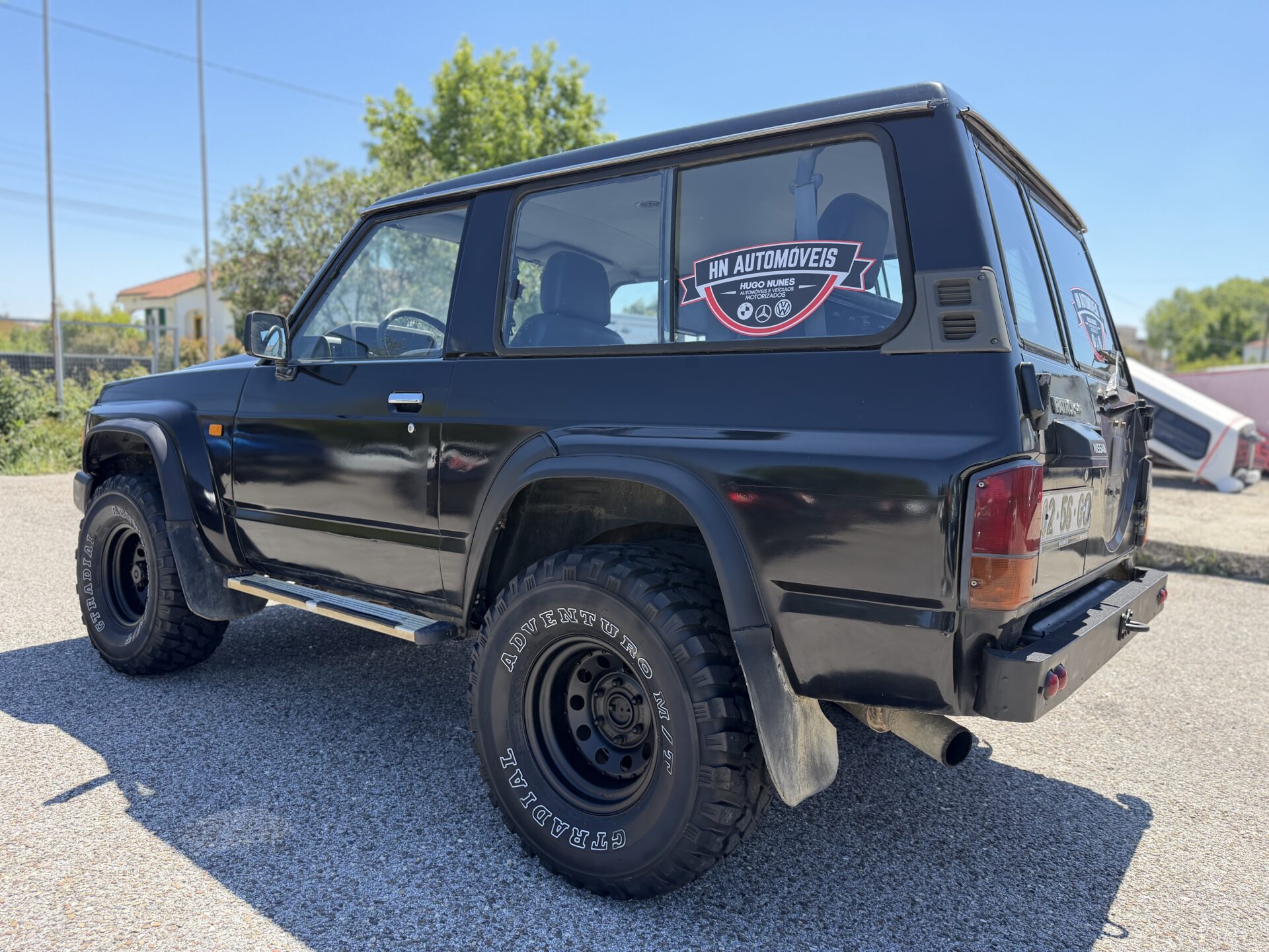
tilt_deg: -7.8
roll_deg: -2.9
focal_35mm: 24
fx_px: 880
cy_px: 476
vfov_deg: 56.8
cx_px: 634
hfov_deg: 71.6
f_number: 1.78
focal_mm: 6.76
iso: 100
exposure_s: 1/1553
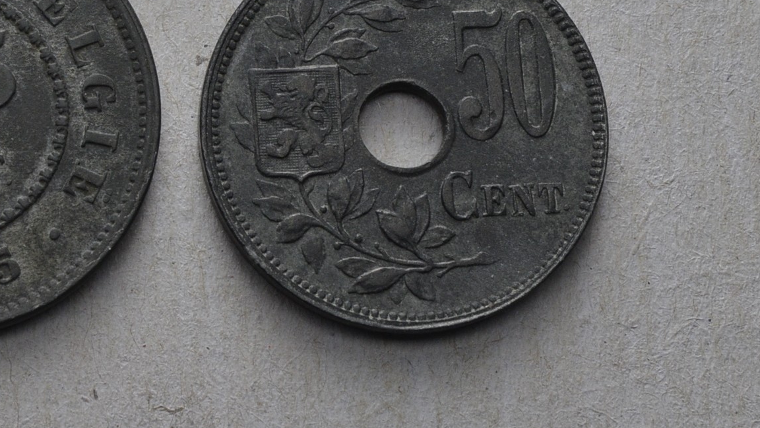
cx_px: -41
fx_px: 3244
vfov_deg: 7.5
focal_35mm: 161
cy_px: 1
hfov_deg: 13.1
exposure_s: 1/250
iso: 400
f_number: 14
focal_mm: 48
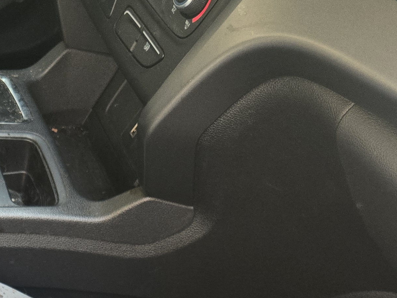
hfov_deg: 24.5
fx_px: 872
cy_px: 475
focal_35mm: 76
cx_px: 3
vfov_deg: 17.1
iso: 250
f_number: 1.8
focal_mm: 5.4
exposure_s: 1/120
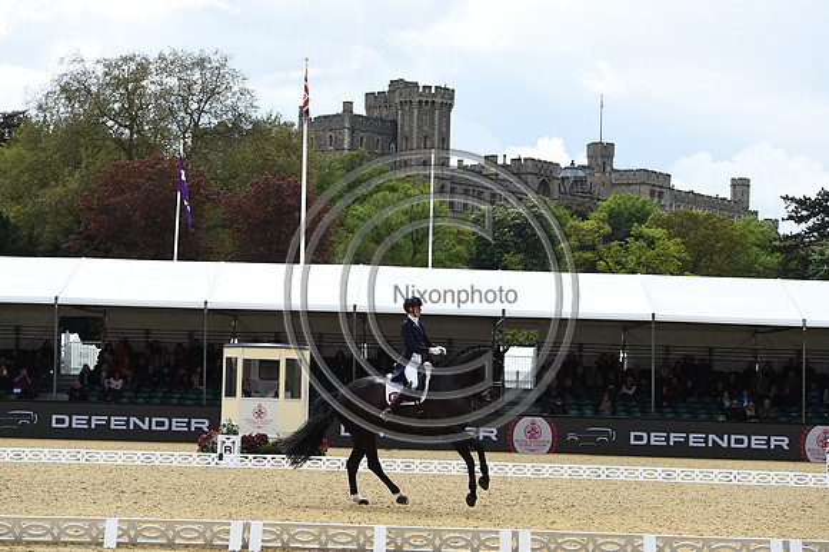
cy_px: 276
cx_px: 414
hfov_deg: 22.6
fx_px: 2071
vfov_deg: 15.2
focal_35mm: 90
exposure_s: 1/1250
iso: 160
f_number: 5
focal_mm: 90
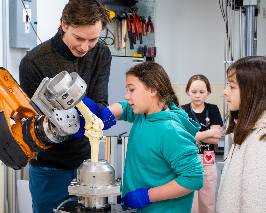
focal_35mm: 78
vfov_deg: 19.7
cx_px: 129
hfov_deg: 24.4
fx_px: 614
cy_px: 105
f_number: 5
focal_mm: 42
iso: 1600
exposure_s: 1/160
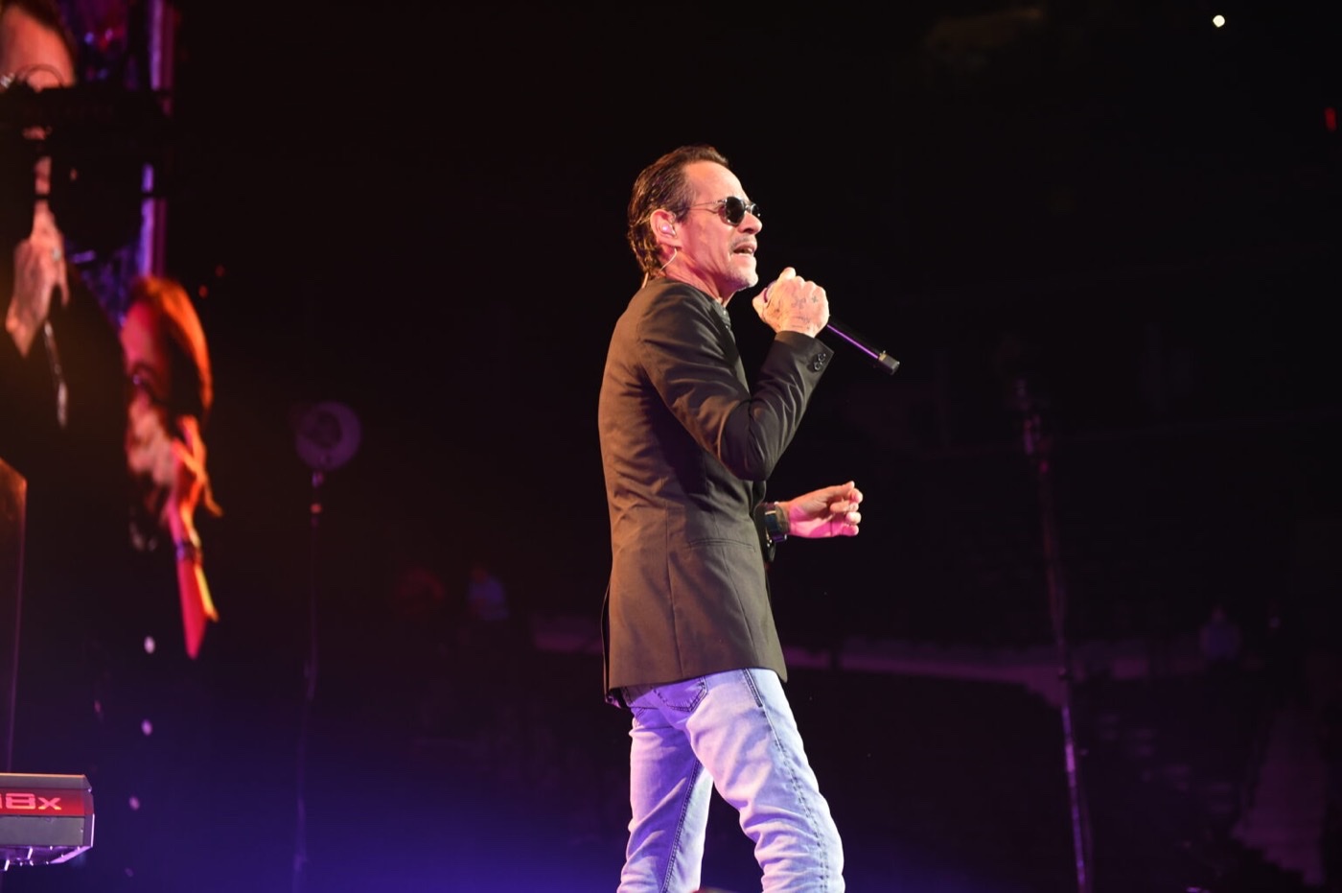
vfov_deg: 21.9
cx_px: 671
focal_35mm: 62
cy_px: 446
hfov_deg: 32.4
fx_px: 2309
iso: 1600
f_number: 3.2
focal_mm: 62
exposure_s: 1/500
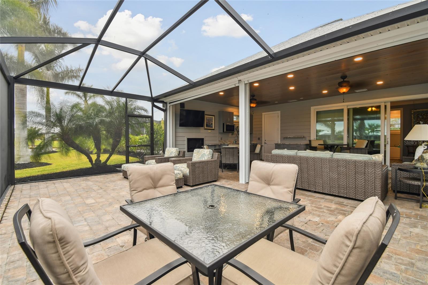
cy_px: 142
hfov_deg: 100.4
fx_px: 178
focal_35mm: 15
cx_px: 214
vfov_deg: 77.3
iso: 100
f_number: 7.1
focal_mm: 10
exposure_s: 1/20
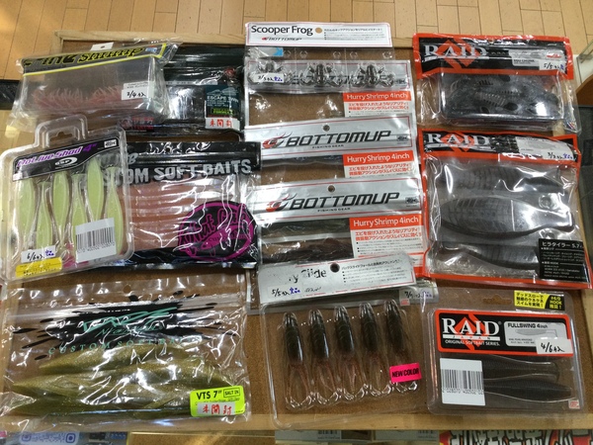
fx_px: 531
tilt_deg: -71.0
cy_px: 222
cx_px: 296
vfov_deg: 45.4
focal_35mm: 31
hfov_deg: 58.4
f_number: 2.4
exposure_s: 1/30
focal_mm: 3.3
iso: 25
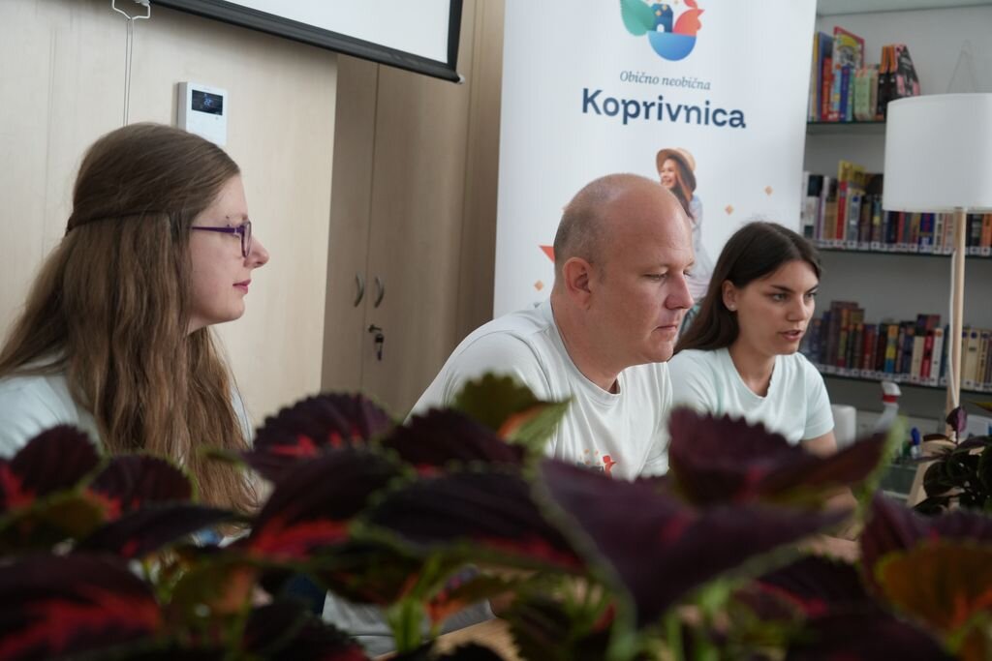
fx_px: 1130
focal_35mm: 41
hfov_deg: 47.4
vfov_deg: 32.6
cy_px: 330
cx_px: 496
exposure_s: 1/50
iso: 2500
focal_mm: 41
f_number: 4.5
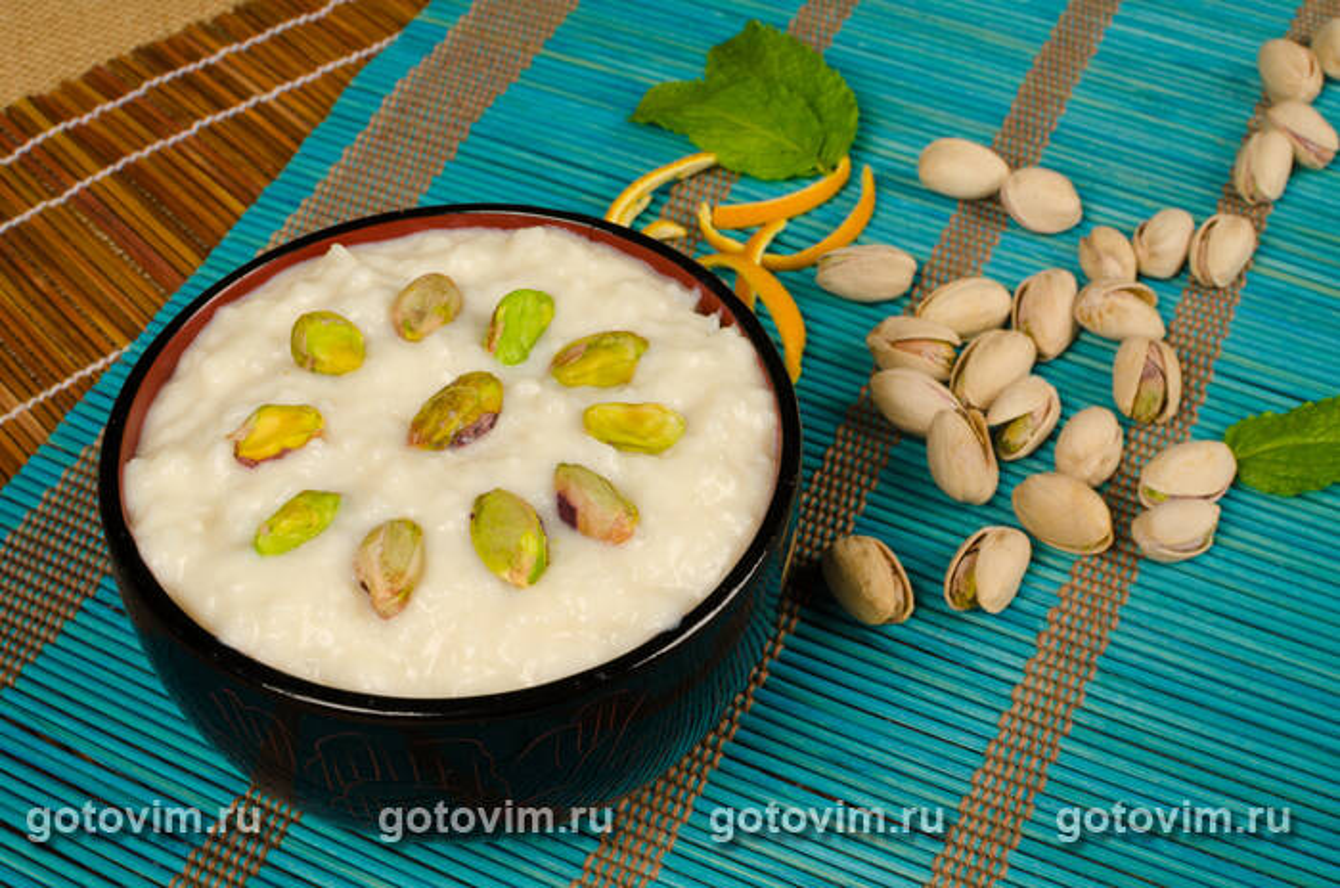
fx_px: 1951
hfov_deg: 37.9
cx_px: 670
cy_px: 444
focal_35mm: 52
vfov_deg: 25.7
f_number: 14
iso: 100
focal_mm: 35
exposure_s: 1/100
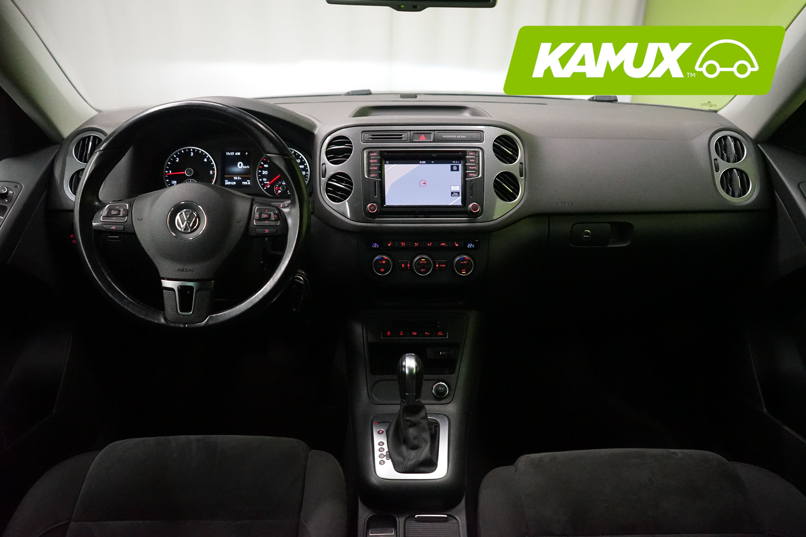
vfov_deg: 46.4
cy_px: 268
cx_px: 403
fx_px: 627
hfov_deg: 65.5
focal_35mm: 28
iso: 6400
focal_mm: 28
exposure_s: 1/125
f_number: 3.5
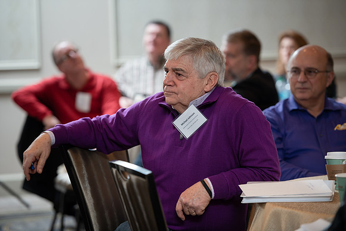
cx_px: 173
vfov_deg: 9.5
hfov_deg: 14.2
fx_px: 1394
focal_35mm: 145
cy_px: 116
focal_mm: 145
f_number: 3.2
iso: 640
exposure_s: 1/200
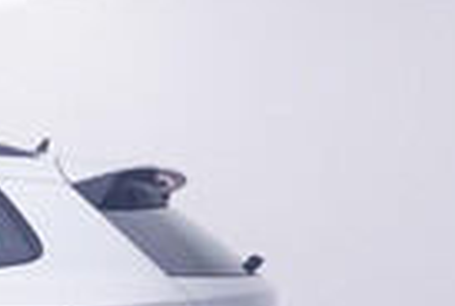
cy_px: 331
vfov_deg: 14.9
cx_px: -284
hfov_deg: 19.0
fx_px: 1140
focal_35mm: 90
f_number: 5
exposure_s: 1/80
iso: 200
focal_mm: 15
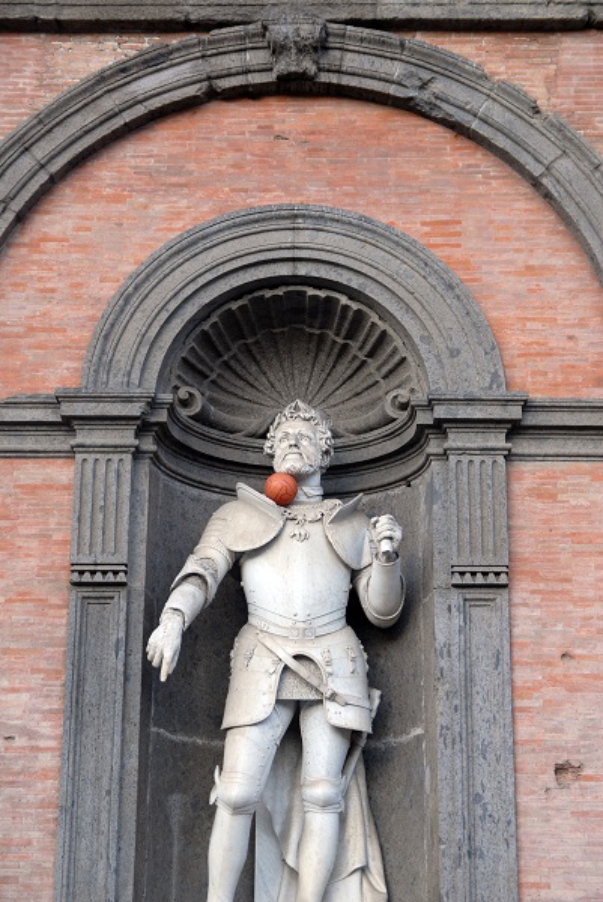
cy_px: 451
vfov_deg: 27.0
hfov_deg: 18.2
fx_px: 1881
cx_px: 302
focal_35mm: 75
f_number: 4
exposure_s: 1/60
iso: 100
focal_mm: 50
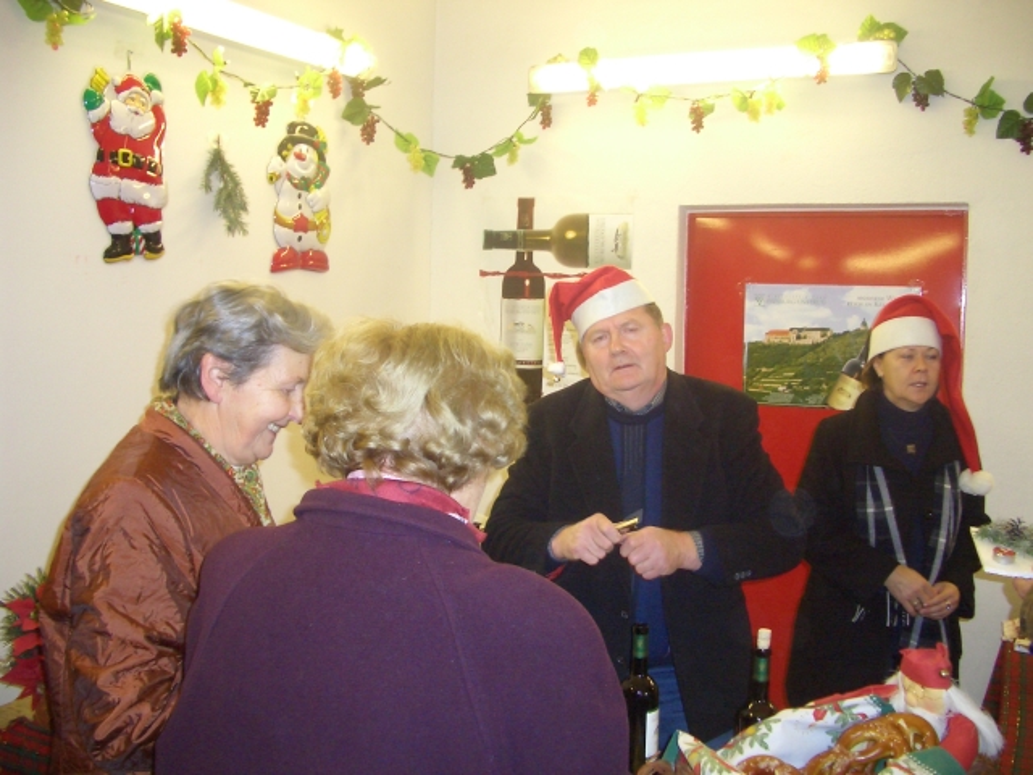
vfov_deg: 40.7
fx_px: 1044
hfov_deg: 52.6
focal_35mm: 35
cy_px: 388
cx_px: 516
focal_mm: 5.8
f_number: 2.6
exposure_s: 1/40
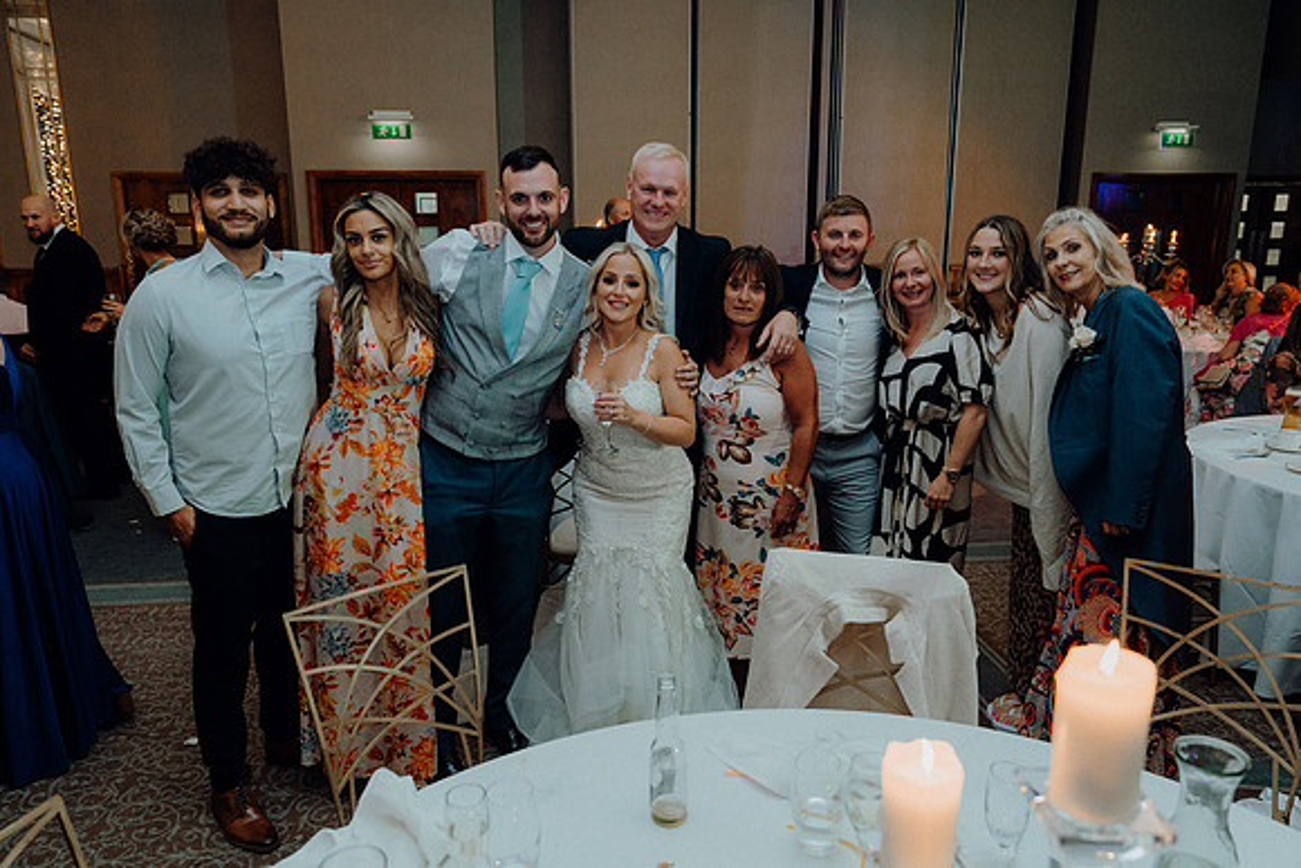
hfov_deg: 71.5
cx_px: 650
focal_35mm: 25
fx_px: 904
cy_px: 434
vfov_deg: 51.3
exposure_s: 1/160
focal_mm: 25
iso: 2500
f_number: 3.5
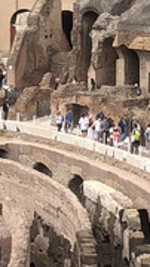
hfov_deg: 6.0
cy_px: 1
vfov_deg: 10.5
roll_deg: +0.2
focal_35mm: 203
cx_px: 113
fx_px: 1438
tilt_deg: -3.5
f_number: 1.8
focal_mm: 4
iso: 20
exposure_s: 1/1312
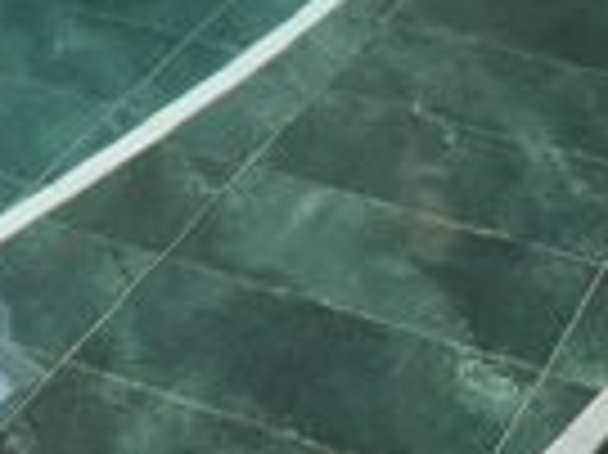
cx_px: 221
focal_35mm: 136
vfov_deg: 9.5
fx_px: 2387
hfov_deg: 14.5
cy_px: -683
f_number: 1.8
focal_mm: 5.4
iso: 64
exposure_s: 1/180
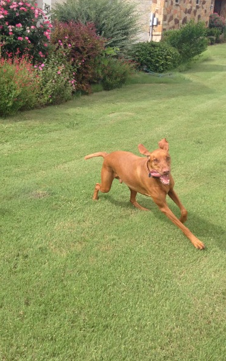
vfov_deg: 40.3
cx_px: 54
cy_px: 180
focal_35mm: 50
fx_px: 493
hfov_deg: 25.5
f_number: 2.4
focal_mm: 4.28
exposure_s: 1/746
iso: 50
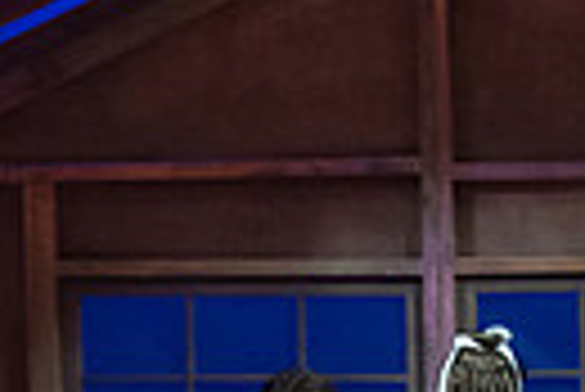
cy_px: 565
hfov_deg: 3.9
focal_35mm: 517
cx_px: 1188
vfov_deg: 2.7
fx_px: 8411
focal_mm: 116
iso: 5000
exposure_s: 1/400
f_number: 3.5
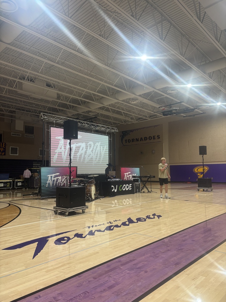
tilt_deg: +5.2
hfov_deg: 53.1
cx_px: 113
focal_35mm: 26
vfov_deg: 67.3
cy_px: 151
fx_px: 226
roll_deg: +0.3
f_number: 1.6
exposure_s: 1/60
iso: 80
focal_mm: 5.96
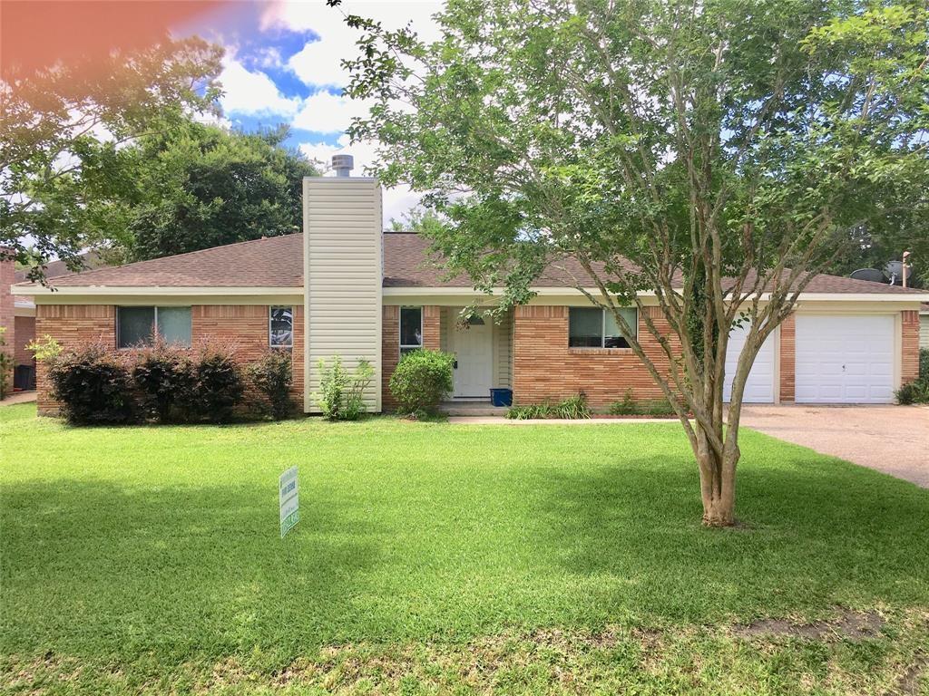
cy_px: 348
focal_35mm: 29
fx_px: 778
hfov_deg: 61.7
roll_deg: -0.1
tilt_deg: -0.3
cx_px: 464
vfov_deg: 48.2
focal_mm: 4.15
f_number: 2.2
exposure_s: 1/777
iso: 25
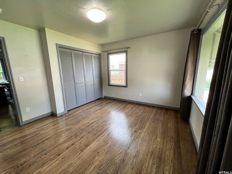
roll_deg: +1.1
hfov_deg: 106.2
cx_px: 116
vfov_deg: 89.9
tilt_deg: -10.4
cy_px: 87
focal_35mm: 13
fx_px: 87
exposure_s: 1/120
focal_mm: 1.57
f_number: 1.8
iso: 200
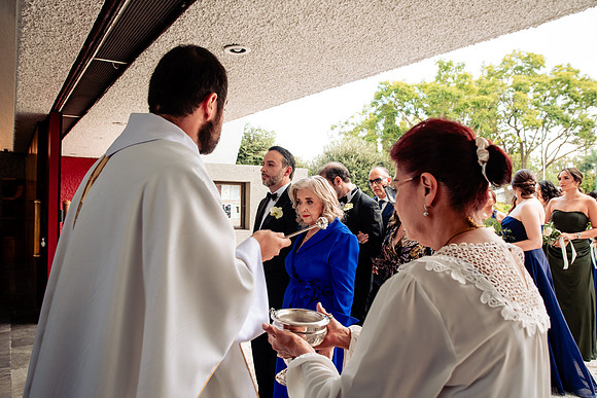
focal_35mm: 24
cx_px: 298
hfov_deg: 73.7
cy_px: 199
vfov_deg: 53.2
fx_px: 398
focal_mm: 24
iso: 800
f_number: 5
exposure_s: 1/200
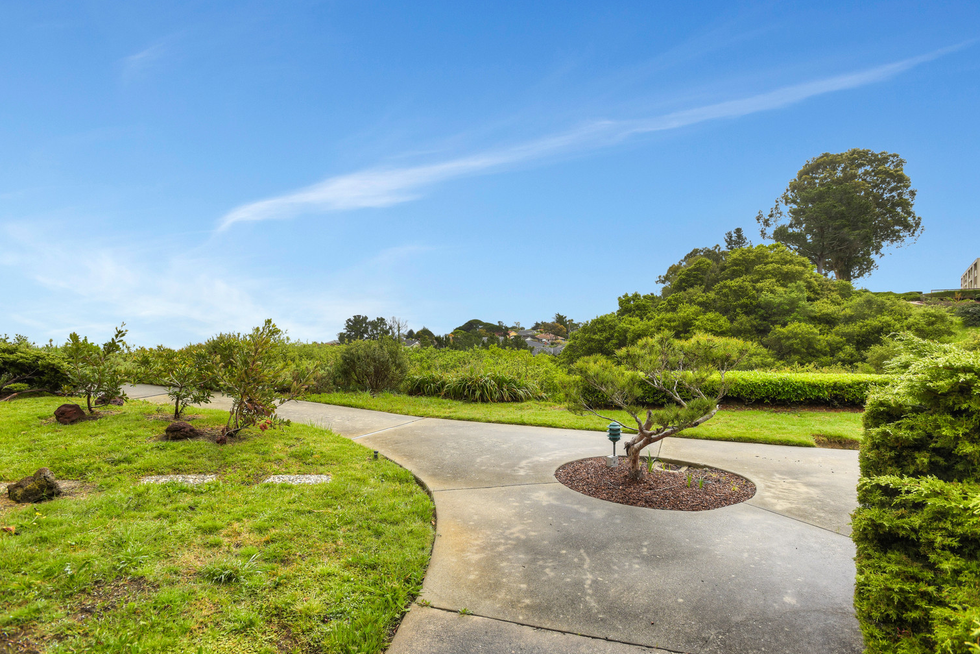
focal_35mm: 18
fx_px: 490
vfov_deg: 67.4
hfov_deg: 90.0
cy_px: 337
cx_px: 505
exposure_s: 1/320
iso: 100
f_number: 8
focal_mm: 17
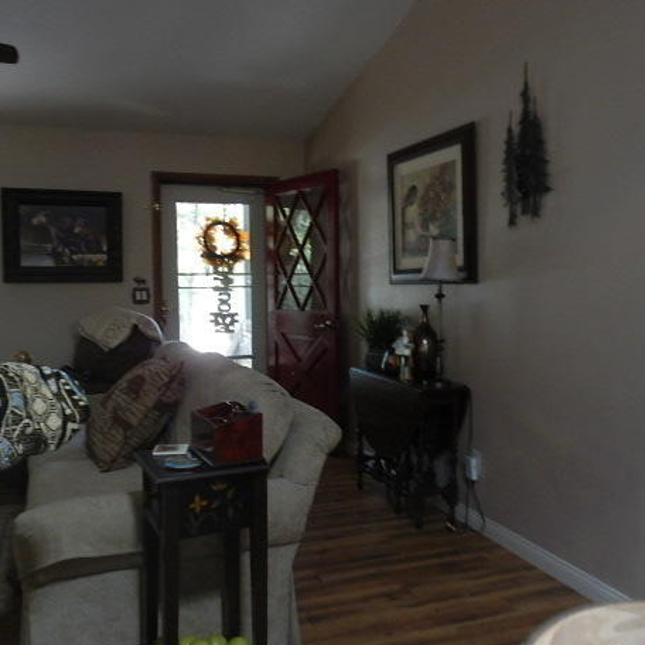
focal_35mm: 31
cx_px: 317
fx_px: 654
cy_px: 311
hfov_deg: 52.5
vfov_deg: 52.5
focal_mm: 4.5
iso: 400
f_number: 3.2
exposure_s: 1/30
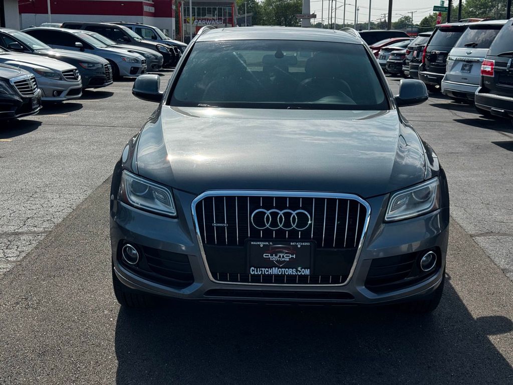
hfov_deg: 39.7
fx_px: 711
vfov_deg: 30.3
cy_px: 192
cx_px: 256
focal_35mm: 48
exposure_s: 1/5848
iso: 64
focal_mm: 6.76
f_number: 1.78
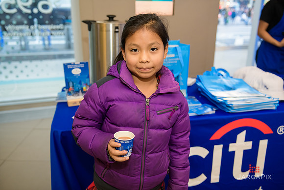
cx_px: 142
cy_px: 95
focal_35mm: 32
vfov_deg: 41.1
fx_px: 252
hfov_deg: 58.7
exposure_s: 1/125
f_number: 3.2
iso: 800
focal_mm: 32
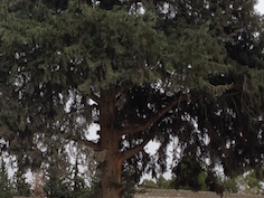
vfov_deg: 17.4
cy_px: 164
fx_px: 641
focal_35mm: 84
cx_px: 41
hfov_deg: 22.9
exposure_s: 1/713
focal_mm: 4.12
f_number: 2.4
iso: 50
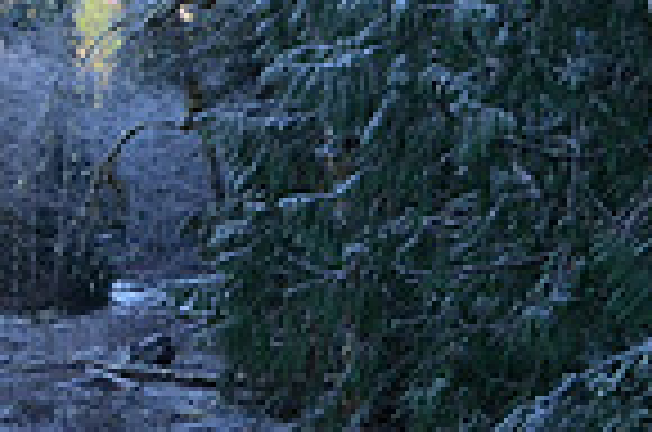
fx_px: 1952
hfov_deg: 17.0
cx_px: -351
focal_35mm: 108
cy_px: 288
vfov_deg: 12.6
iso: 400
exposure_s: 1/20
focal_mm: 18
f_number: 8
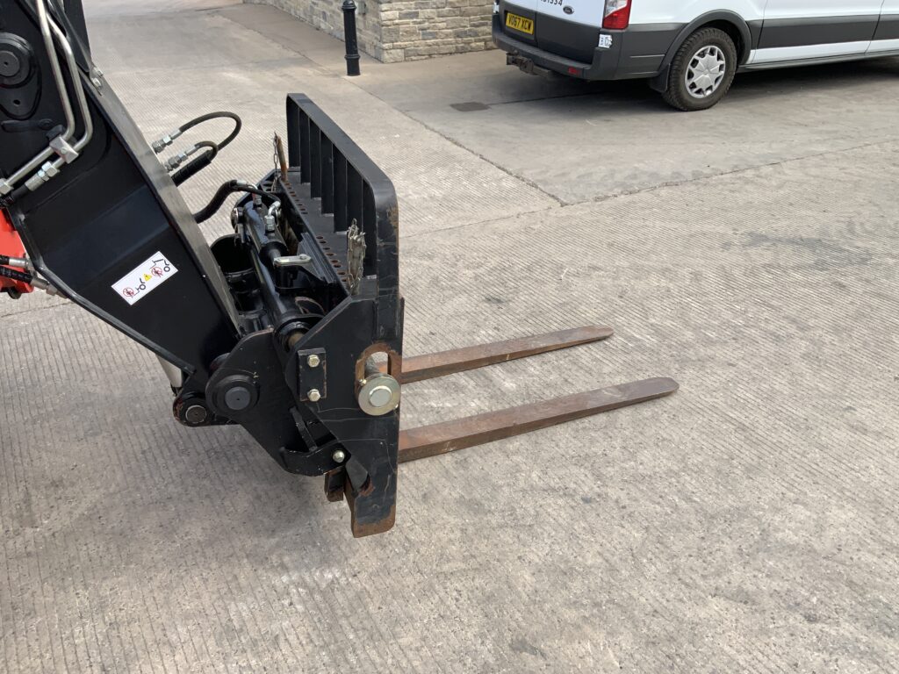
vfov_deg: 48.2
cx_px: 450
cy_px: 337
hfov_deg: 61.7
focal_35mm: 29
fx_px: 753
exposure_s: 1/627
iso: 16
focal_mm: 3
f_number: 1.8
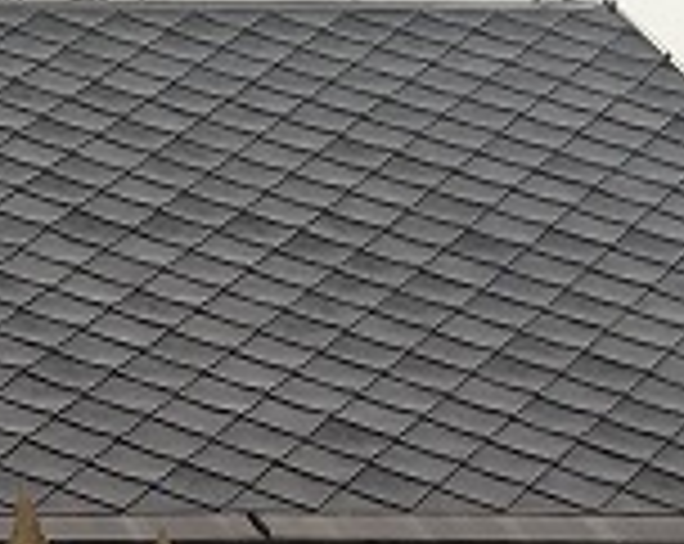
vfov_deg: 7.7
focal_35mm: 188
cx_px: -1080
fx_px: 3799
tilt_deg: -0.2
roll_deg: +0.6
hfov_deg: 9.0
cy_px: 1245
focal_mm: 4.15
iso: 25
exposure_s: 1/100
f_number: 2.2
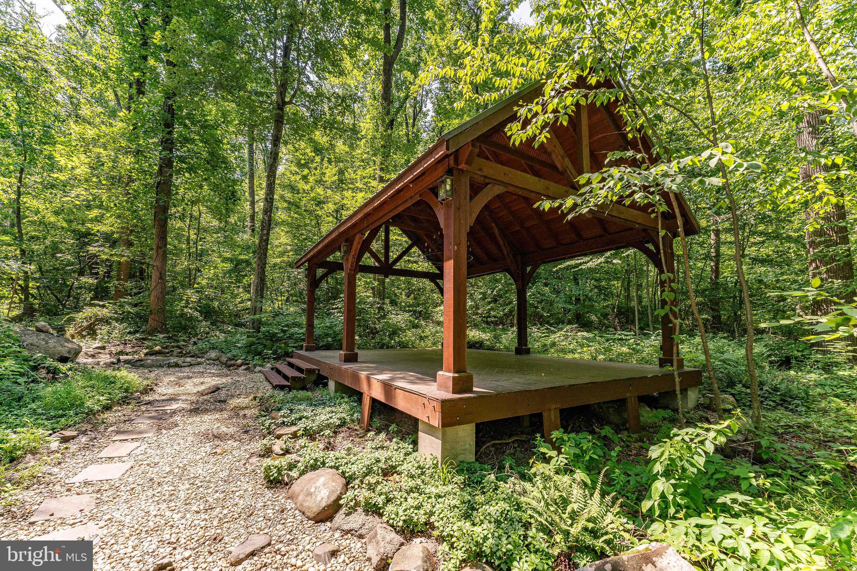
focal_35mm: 14
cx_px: 428
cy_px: 286
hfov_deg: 104.3
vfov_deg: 81.2
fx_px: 333
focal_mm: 14
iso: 200
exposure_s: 1/320
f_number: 7.1
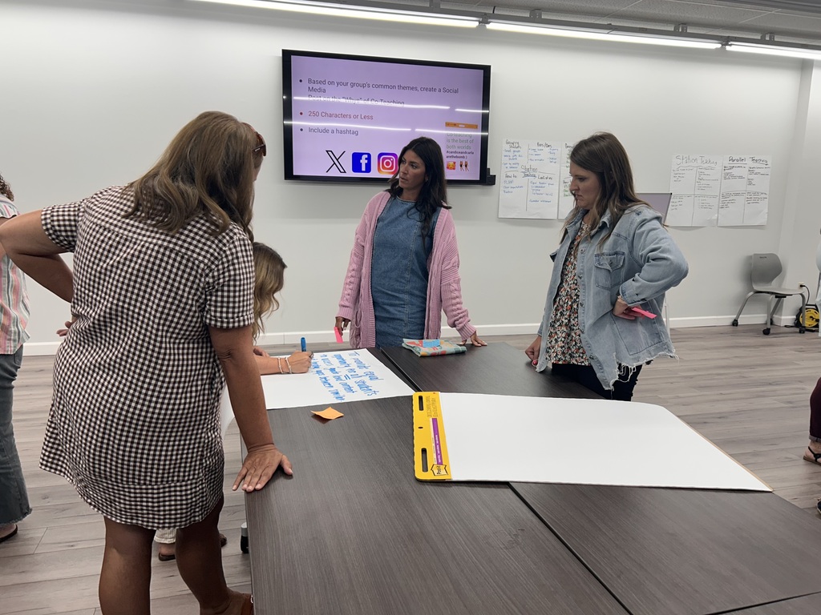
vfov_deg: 53.1
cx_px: 410
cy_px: 308
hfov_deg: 67.3
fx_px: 617
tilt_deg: -10.2
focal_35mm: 26
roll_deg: -0.8
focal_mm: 5.7
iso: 40
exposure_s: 1/120
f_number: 1.5
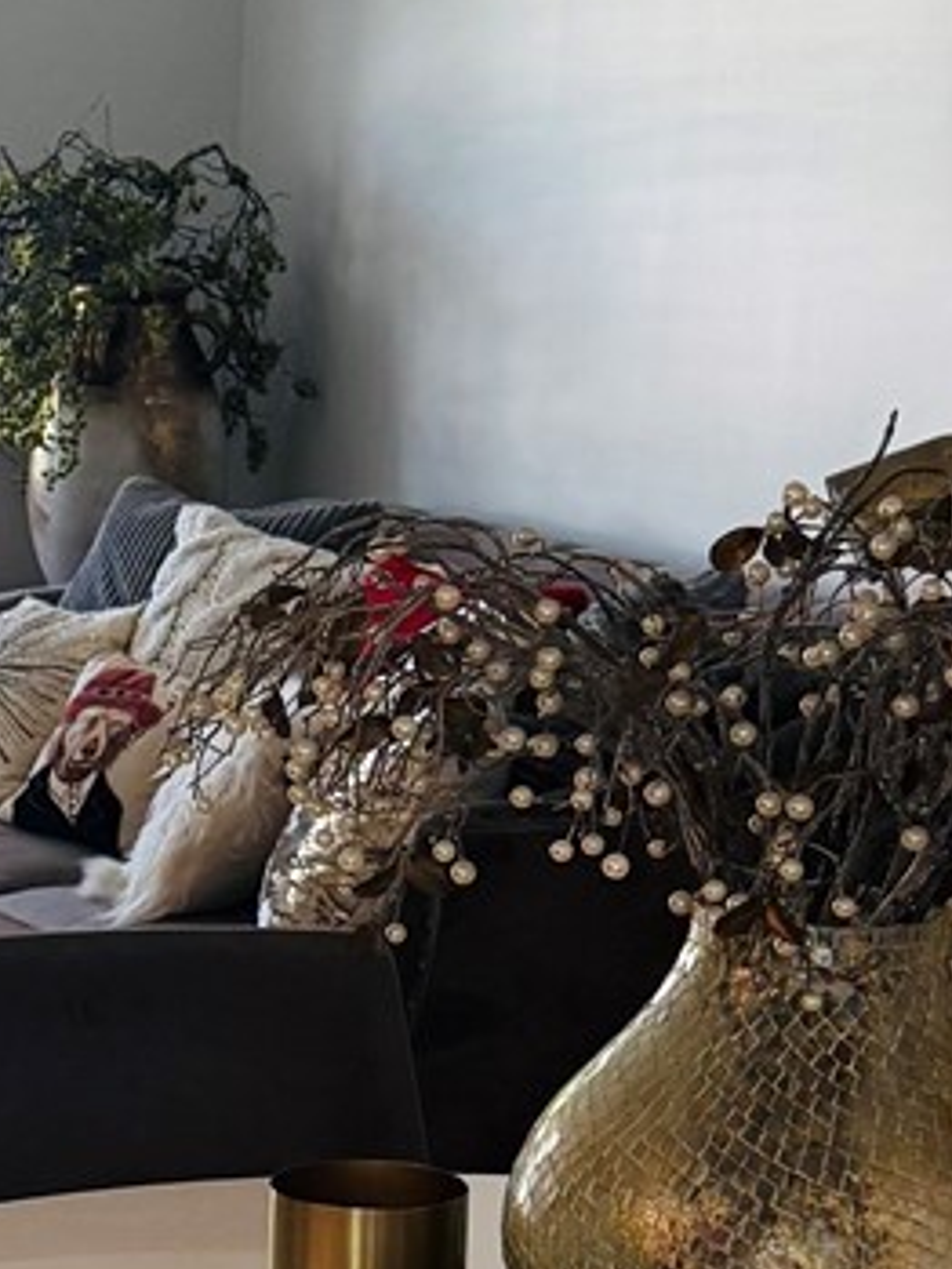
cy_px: 1080
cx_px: -436
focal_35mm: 110
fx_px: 4031
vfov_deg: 17.7
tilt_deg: -12.8
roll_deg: -0.2
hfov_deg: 12.8
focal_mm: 6.76
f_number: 1.78
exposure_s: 1/195
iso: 200
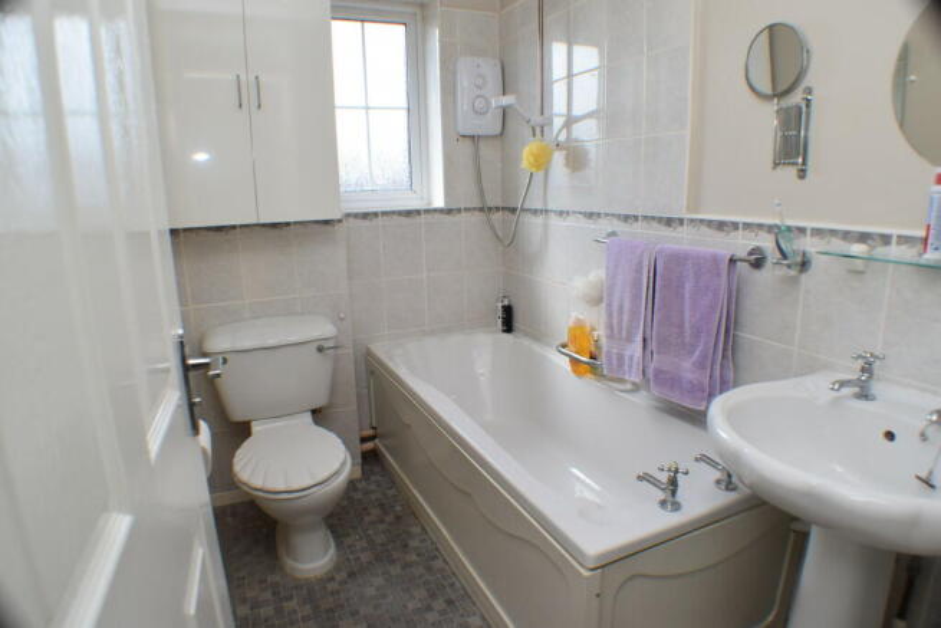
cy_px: 314
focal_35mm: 27
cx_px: 470
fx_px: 706
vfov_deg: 48.0
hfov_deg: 67.4
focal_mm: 18
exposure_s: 1/160
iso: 400
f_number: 6.3
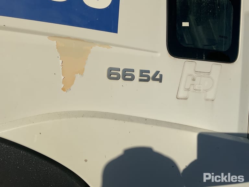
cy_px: 94
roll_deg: -2.5
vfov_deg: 48.2
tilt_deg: -1.9
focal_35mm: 29
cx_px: 124
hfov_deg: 61.7
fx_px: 209
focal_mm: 3
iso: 16
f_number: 1.8
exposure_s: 1/5814
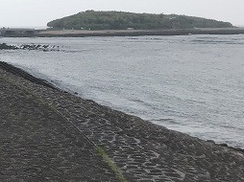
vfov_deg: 15.4
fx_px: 627
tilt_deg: +9.8
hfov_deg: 19.4
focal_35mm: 89
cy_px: -84
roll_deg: +0.7
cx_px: -116
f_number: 1.8
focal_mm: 3.99
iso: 20
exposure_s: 1/2128
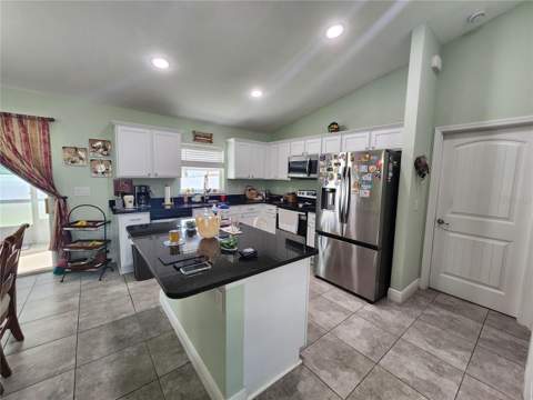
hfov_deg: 106.2
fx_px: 200
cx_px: 266
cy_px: 200
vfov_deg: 89.9
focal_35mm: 13
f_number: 2.2
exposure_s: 1/60
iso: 200
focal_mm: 2.2
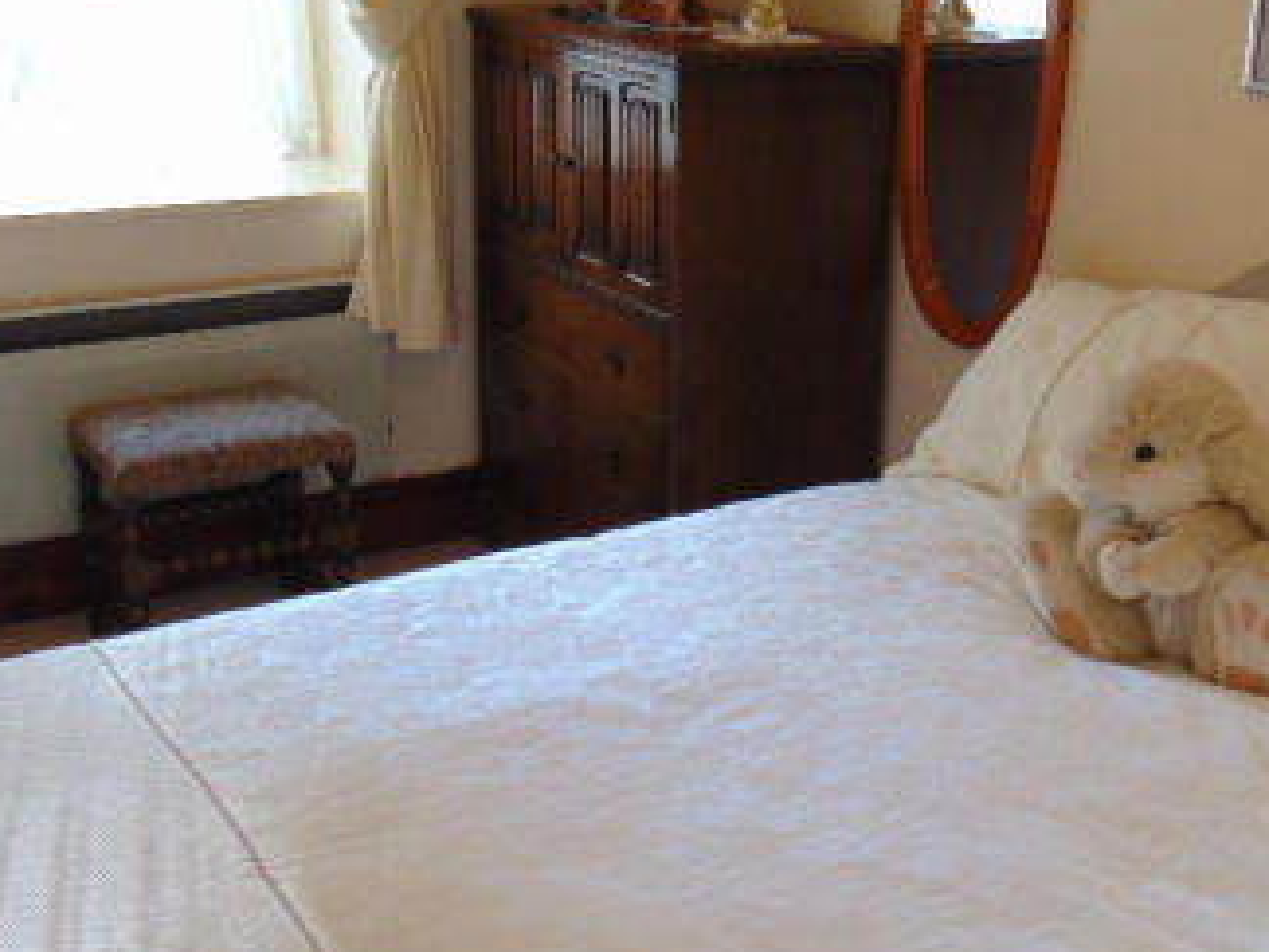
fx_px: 1650
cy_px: 362
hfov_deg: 41.5
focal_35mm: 45
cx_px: 852
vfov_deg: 32.0
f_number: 3
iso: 100
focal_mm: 4.5
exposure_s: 1/30
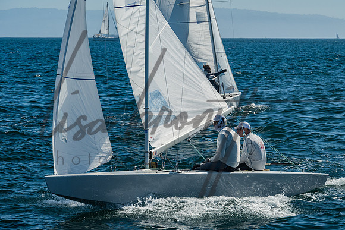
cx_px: 203
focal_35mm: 191
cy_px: 119
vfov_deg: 7.2
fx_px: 1826
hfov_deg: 10.8
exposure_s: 1/640
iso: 400
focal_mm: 155
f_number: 10
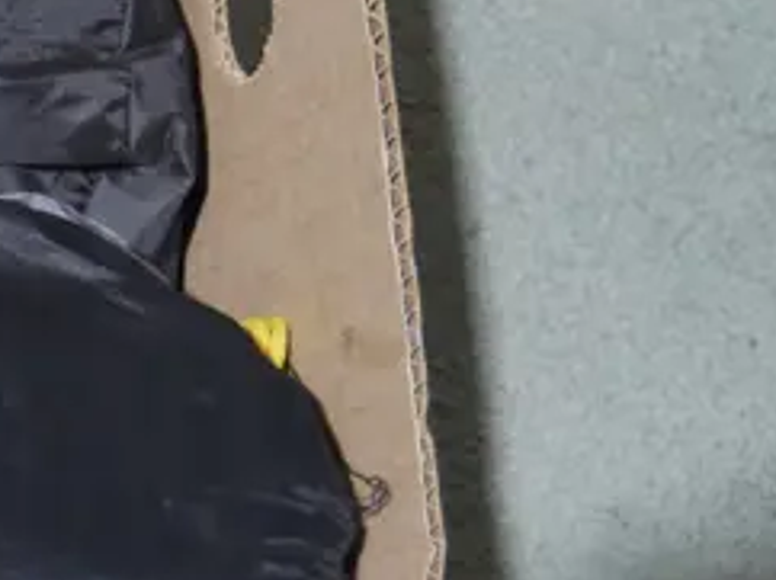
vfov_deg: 11.6
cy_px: 535
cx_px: -856
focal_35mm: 127
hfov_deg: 13.1
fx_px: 2844
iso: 640
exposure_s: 1/60
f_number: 3.6
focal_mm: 15
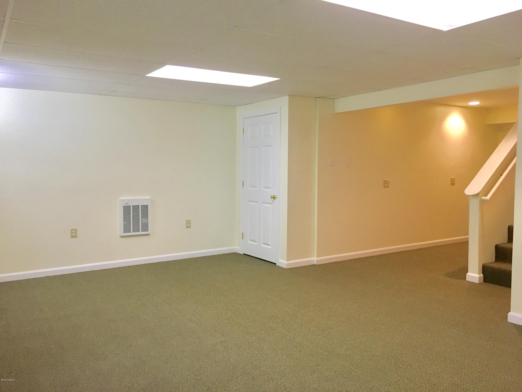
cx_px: 261
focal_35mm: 29
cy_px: 196
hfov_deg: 61.7
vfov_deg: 48.2
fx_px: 437
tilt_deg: -3.9
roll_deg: -1.4
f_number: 2.2
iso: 125
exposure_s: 1/30
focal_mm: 4.15
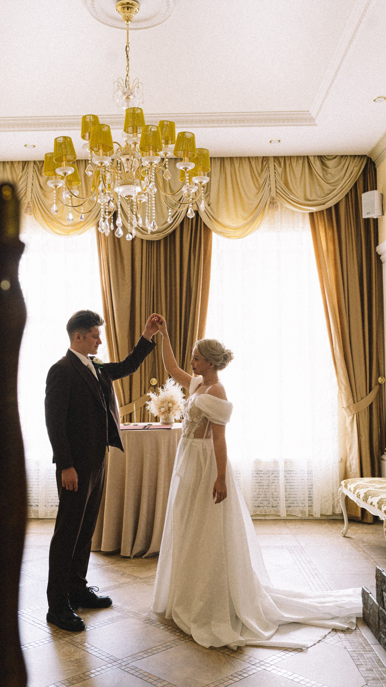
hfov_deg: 32.0
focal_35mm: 37
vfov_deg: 54.0
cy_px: 342
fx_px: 673
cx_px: 169
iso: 1250
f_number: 4
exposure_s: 1/160
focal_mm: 35
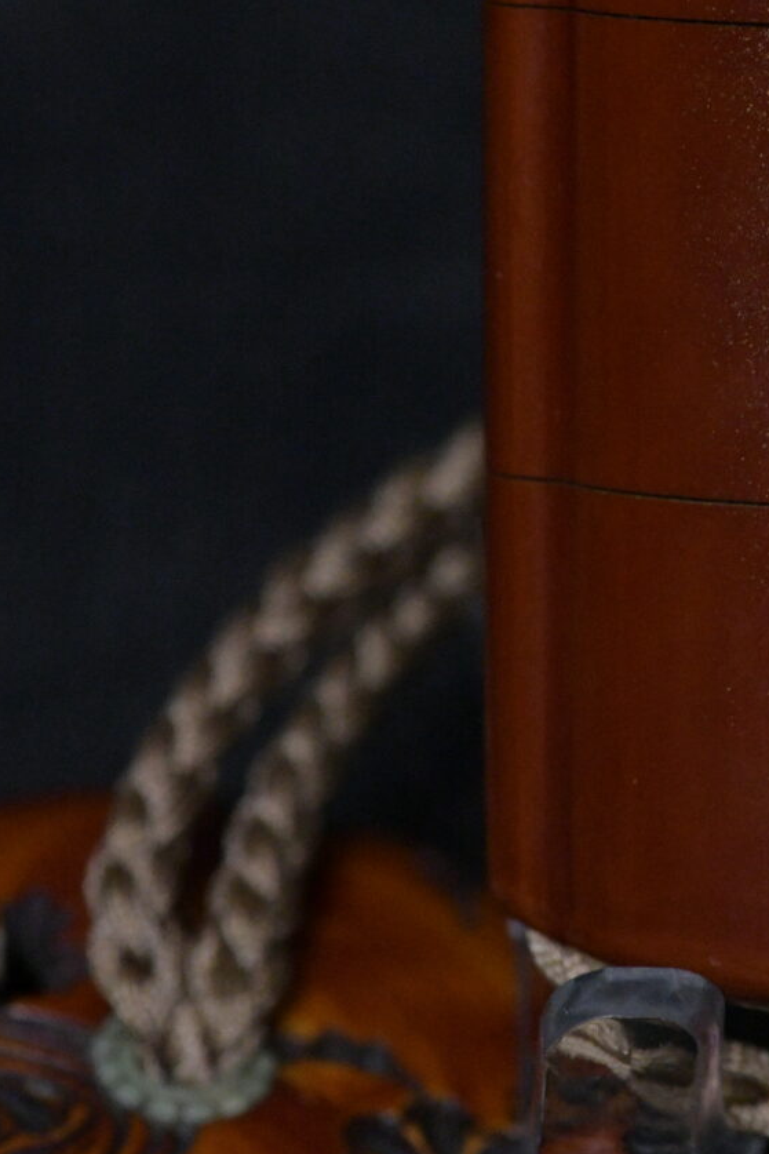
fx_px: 10285
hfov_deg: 4.3
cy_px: -101
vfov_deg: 6.4
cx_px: 1172
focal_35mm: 321
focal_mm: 105
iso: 5000
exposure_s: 1/125
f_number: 9
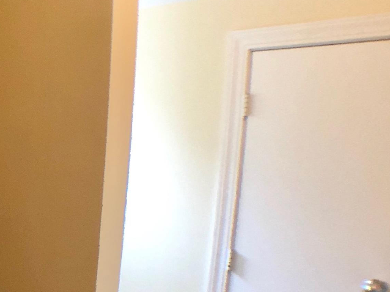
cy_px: 211
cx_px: -118
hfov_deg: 23.3
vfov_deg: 19.8
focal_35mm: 74
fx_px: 834
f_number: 1.8
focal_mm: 3.99
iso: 129
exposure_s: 1/20
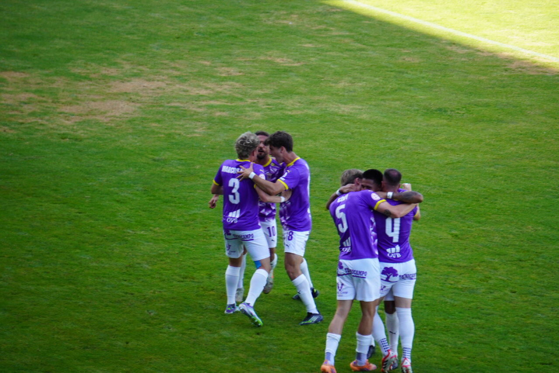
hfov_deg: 6.9
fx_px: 4611
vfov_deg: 4.6
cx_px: 280
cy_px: 186
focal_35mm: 297
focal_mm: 198
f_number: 6.3
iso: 500
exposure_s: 1/320
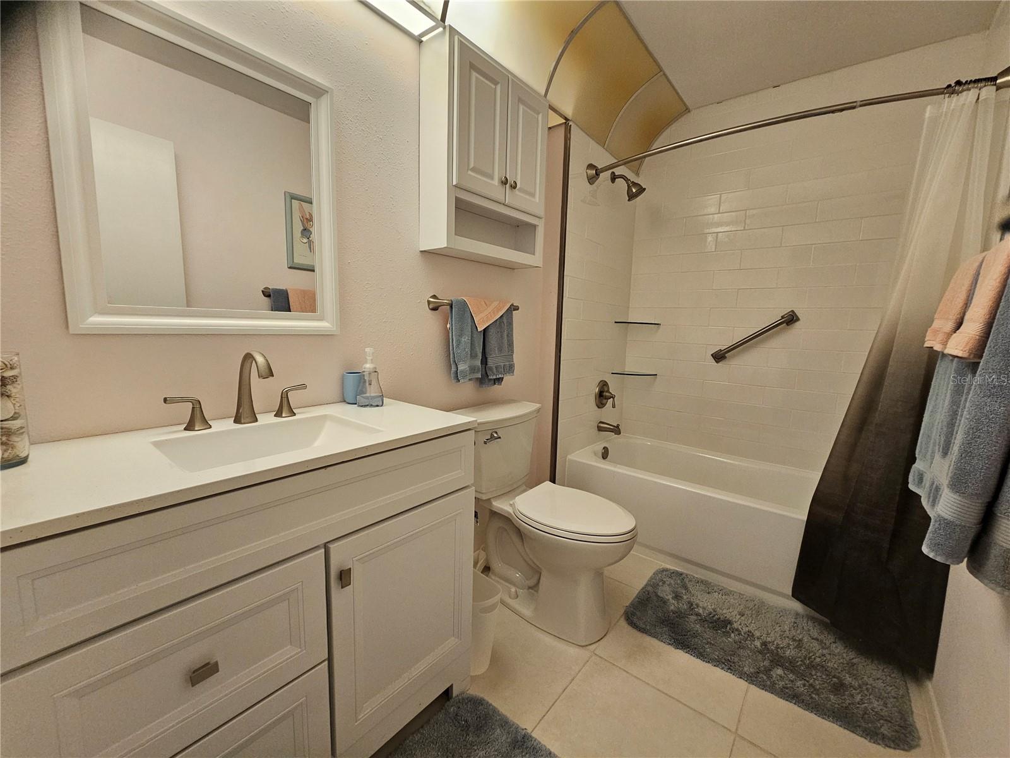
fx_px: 379
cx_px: 505
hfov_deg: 106.2
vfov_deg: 89.9
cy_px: 379
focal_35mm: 13
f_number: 2.2
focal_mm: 2.2
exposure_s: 1/60
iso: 250
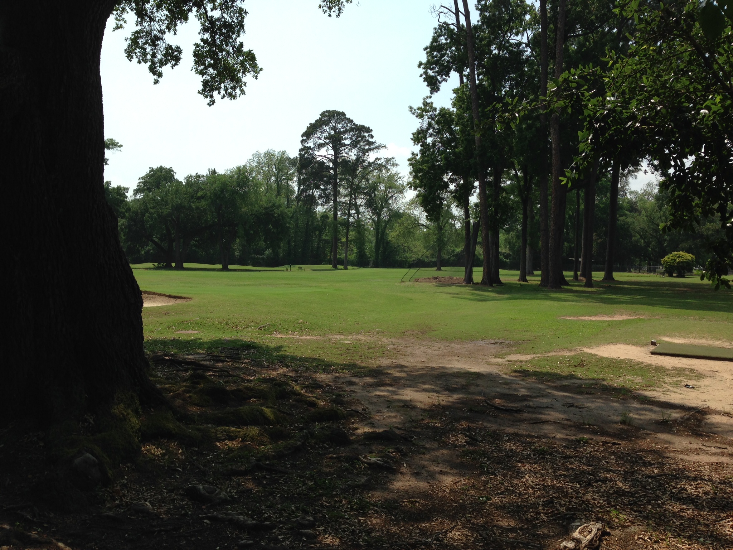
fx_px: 699
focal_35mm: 33
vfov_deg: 42.9
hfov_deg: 55.4
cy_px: 275
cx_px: 366
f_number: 2.4
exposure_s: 1/1695
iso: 50
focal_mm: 4.12
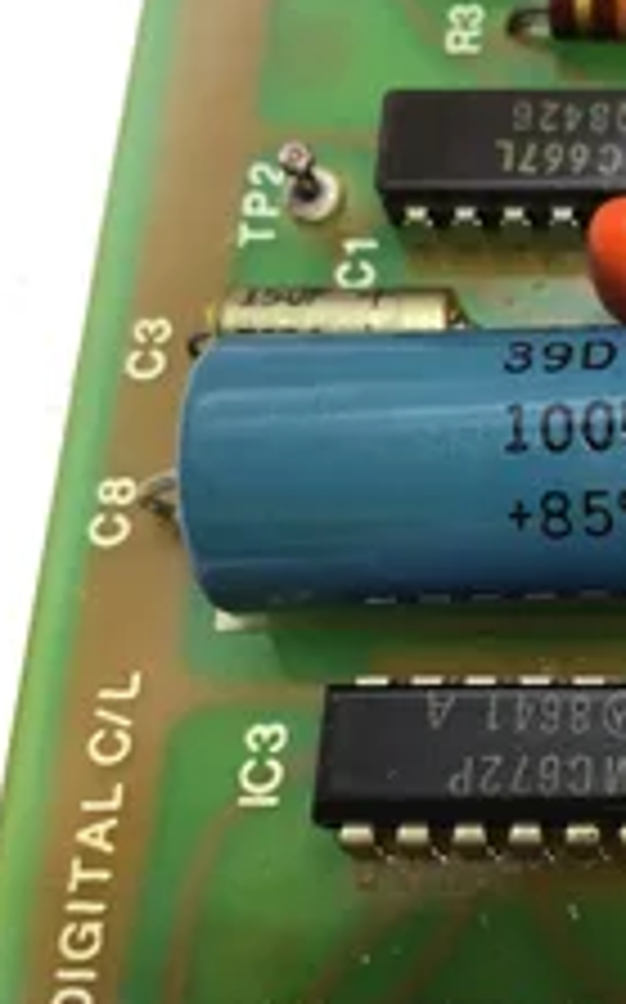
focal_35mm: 59
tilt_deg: -67.5
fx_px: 1614
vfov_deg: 34.5
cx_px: 766
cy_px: 432
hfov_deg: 20.4
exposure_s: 1/60
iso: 25
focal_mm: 3.3
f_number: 2.4
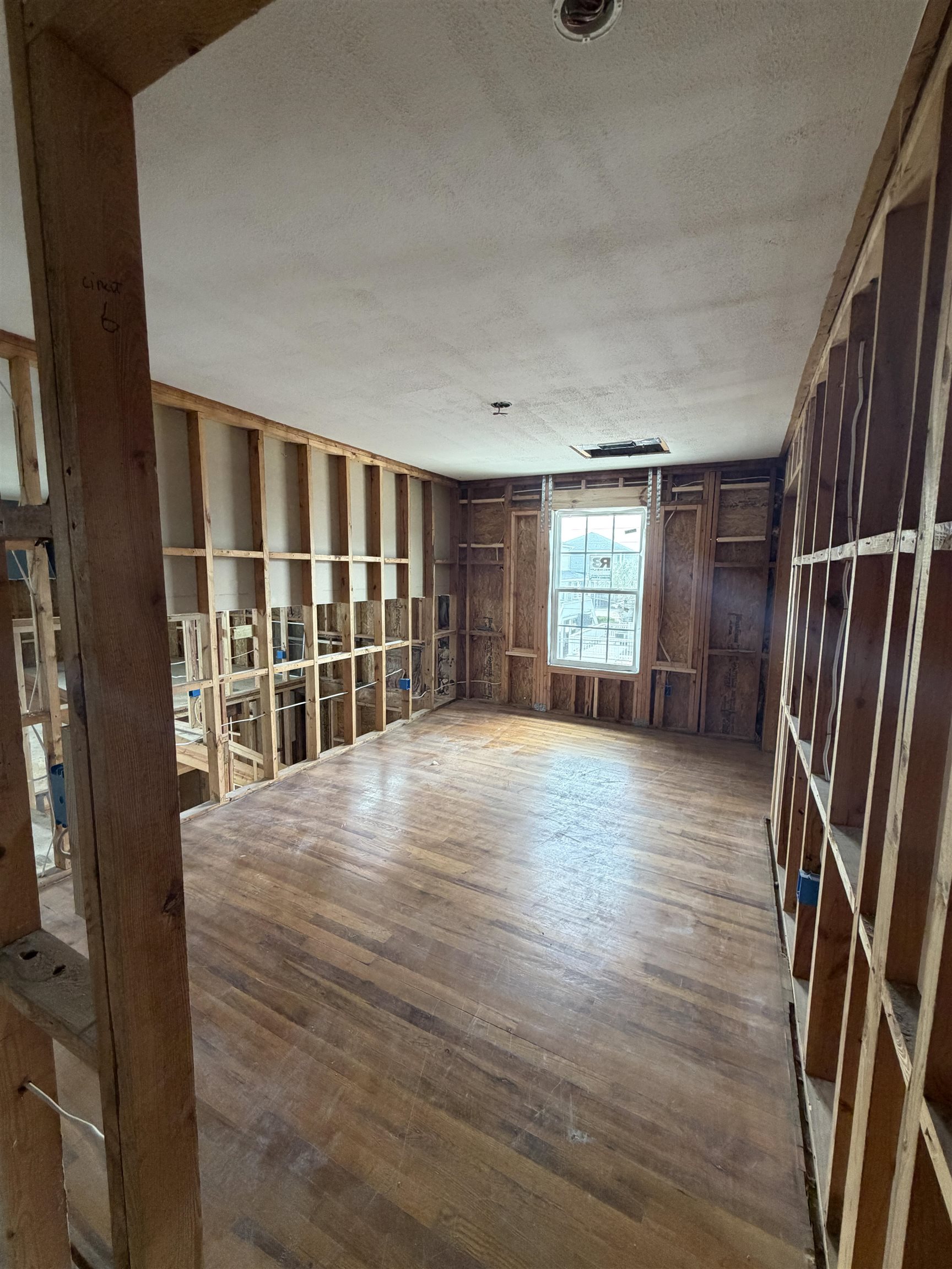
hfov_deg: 85.7
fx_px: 513
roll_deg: -0.4
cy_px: 634
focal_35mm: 14
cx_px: 476
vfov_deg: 102.1
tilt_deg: -7.1
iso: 320
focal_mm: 2.22
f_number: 2.2
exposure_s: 1/78
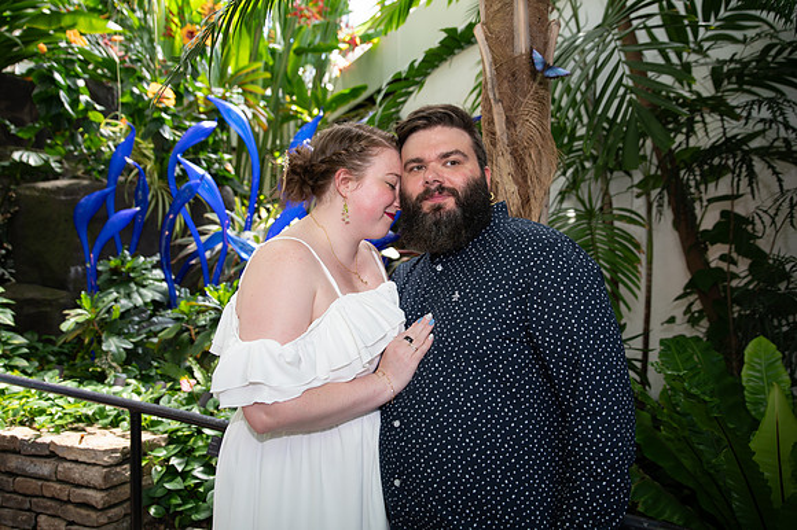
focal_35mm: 28
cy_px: 270
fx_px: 624
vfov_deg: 46.0
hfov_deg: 65.1
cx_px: 398
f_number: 2.8
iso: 200
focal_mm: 26
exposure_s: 1/125
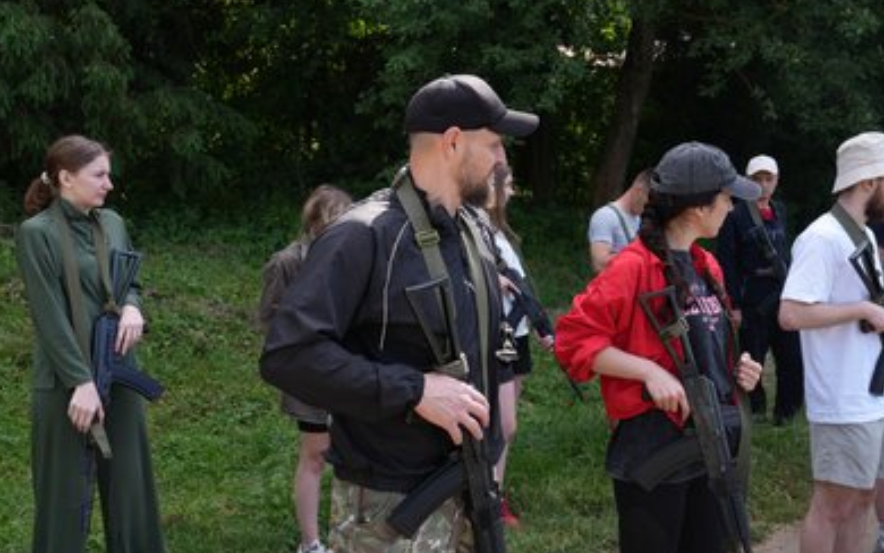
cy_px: 273
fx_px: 1109
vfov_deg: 28.0
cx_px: 442
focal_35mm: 46
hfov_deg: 43.5
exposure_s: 1/100
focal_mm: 44
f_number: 9
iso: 200
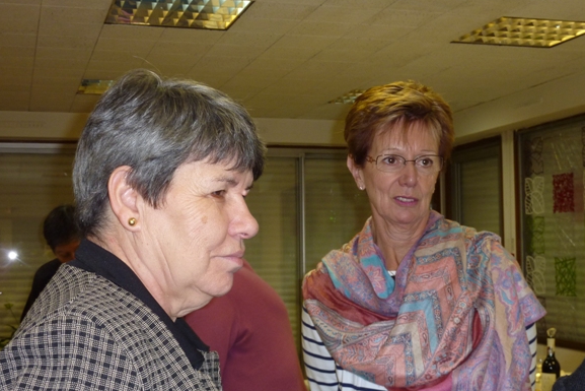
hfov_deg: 33.4
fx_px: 975
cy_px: 192
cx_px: 306
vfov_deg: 22.6
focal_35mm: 60
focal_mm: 8.5
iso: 160
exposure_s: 1/30
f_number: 3.8
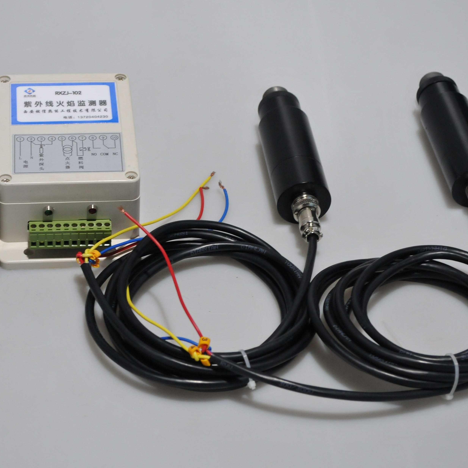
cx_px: 182
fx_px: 1484
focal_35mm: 97
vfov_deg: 17.9
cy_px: 217
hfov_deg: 17.9
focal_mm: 44
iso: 1000
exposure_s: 1/30
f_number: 5.6
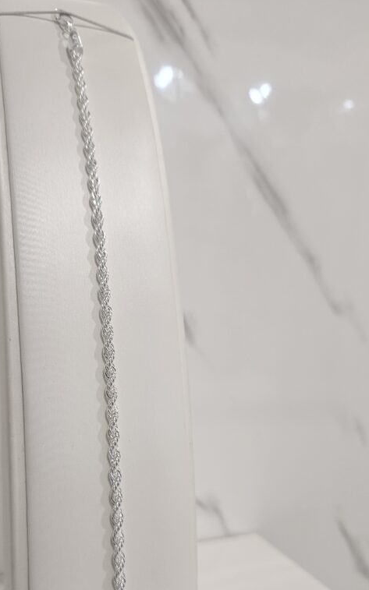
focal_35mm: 33
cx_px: 114
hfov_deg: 37.8
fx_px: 531
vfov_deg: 57.1
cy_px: 385
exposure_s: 1/100
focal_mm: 5.4
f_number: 1.8
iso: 160
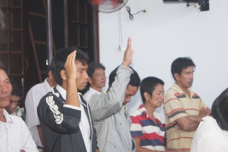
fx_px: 522
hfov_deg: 24.6
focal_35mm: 82
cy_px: 76
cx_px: 114
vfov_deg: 16.5
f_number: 5.6
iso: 800
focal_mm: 55
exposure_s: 1/2
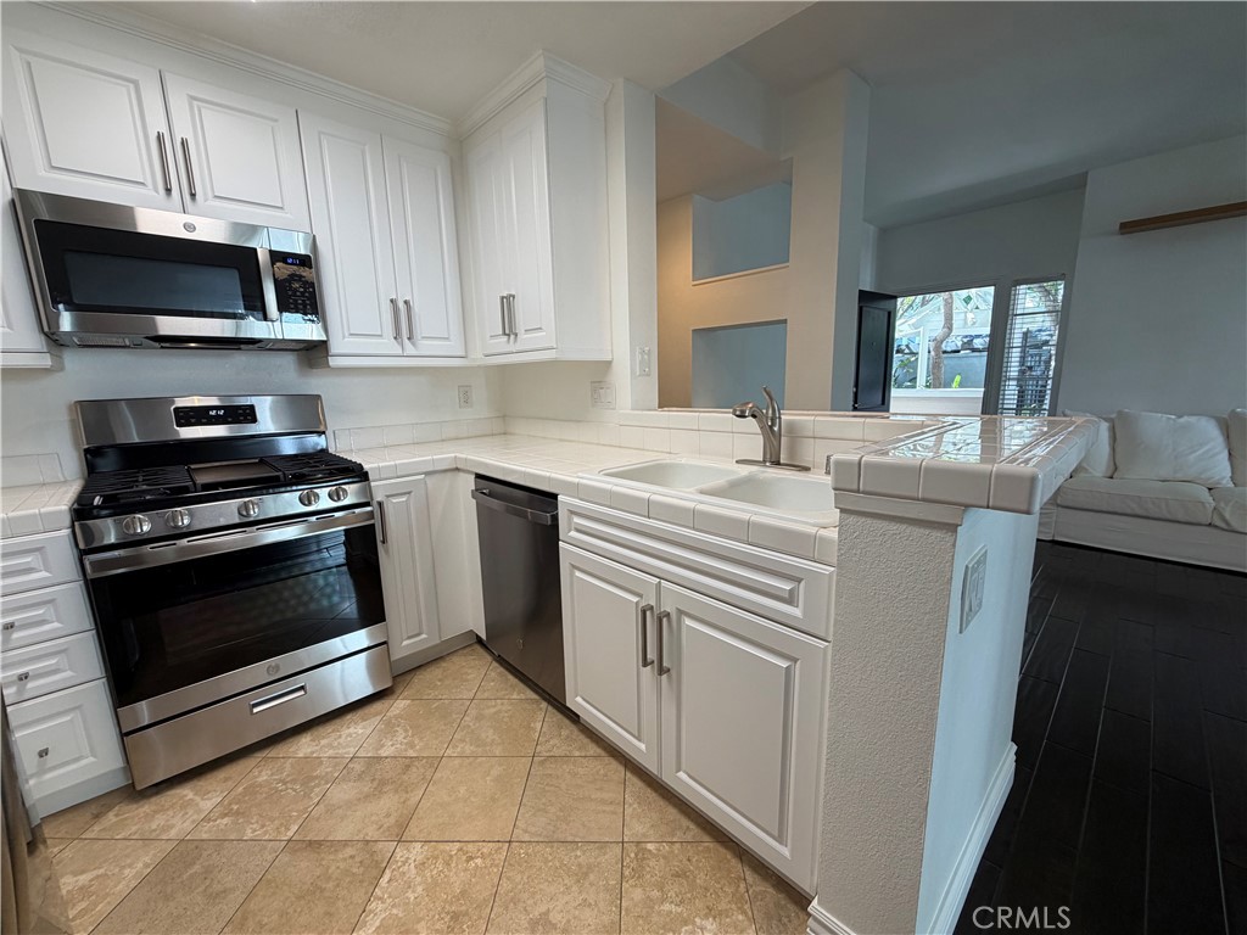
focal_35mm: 14
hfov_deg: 102.1
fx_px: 504
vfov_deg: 85.7
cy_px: 468
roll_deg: +2.0
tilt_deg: -9.8
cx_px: 624
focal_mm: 2.22
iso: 125
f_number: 2.2
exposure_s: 1/120
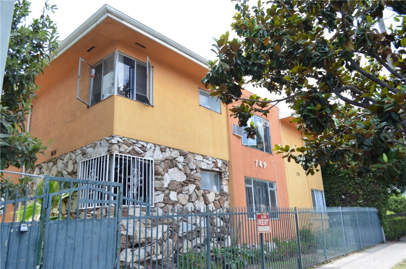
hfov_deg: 67.5
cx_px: 203
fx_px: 304
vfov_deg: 47.7
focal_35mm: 27
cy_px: 134
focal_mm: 18
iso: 100
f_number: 5
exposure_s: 1/80
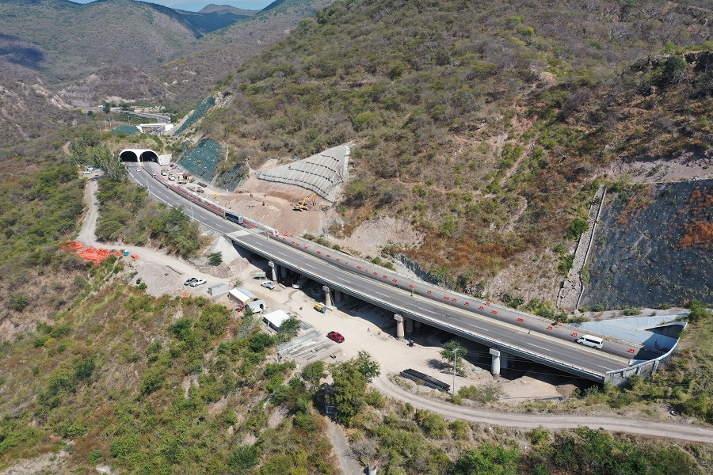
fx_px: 555
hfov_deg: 65.5
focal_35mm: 28
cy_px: 238
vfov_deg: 46.4
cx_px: 356
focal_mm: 10.26
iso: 100
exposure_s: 1/500
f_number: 5.6
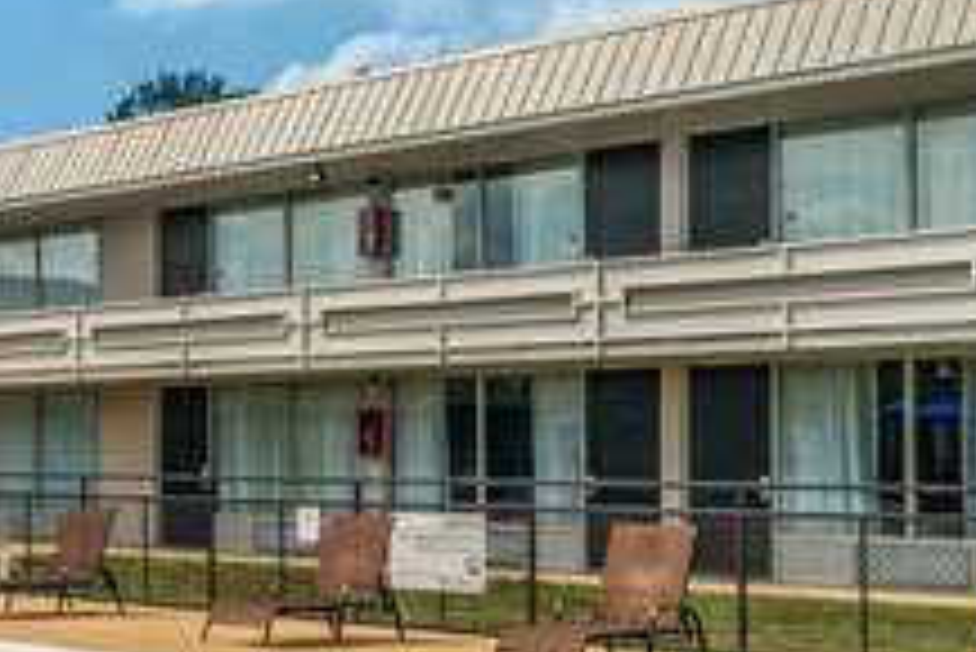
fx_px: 1790
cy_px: 465
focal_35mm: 66
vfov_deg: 20.5
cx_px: -259
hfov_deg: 26.4
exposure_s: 1/2000
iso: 400
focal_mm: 14
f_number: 11
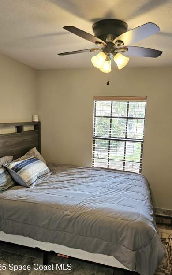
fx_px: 188
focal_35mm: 25
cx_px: 88
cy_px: 138
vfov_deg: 72.5
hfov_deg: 49.3
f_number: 1.7
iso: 200
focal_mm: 6.3
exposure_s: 1/120
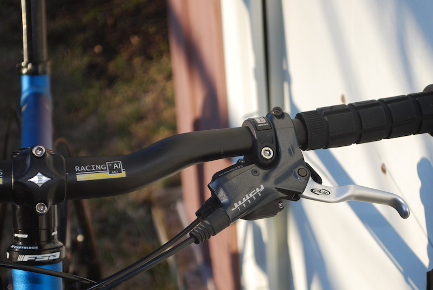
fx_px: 1296
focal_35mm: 108
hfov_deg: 19.0
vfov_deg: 12.7
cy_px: 183
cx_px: 247
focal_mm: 55
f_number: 5.6
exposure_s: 1/125
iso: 125
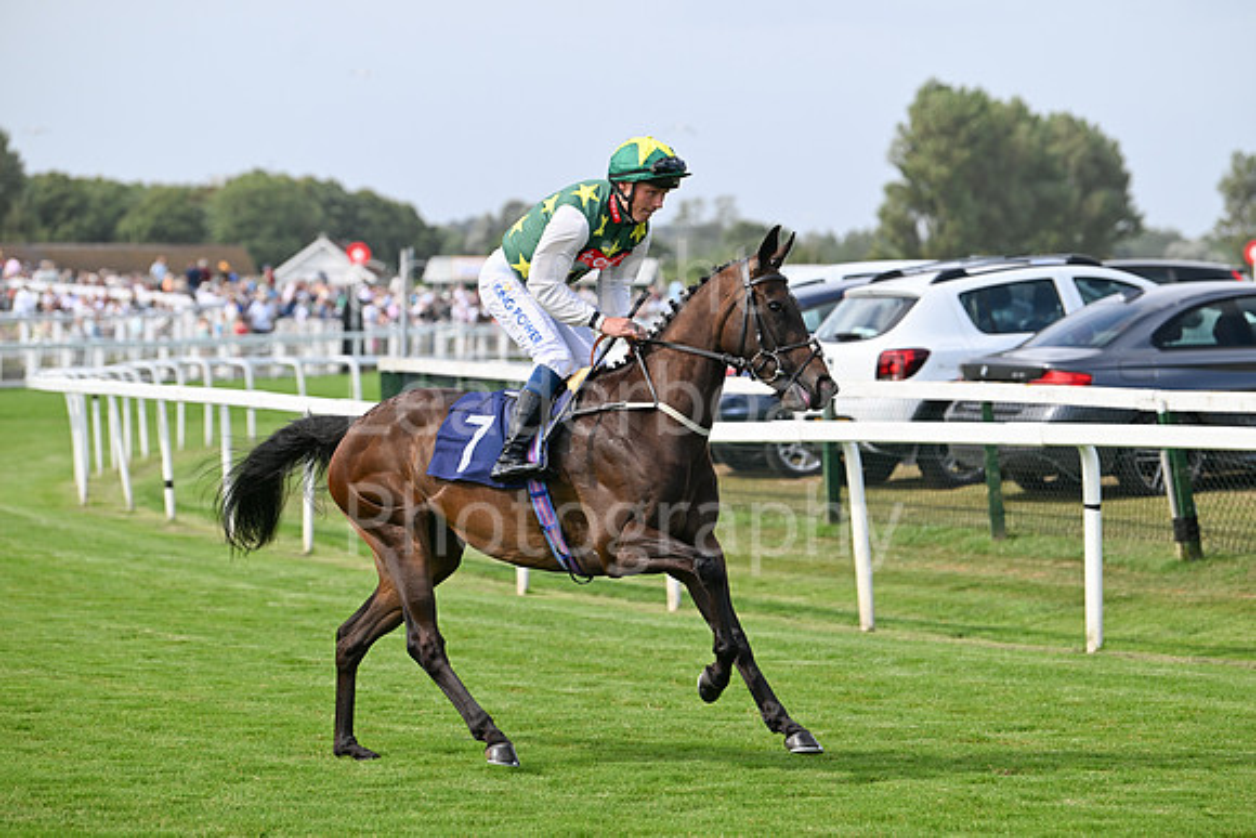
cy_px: 419
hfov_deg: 13.7
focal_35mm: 150
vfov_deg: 9.2
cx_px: 628
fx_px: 5234
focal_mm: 150
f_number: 4.5
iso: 400
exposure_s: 1/2000
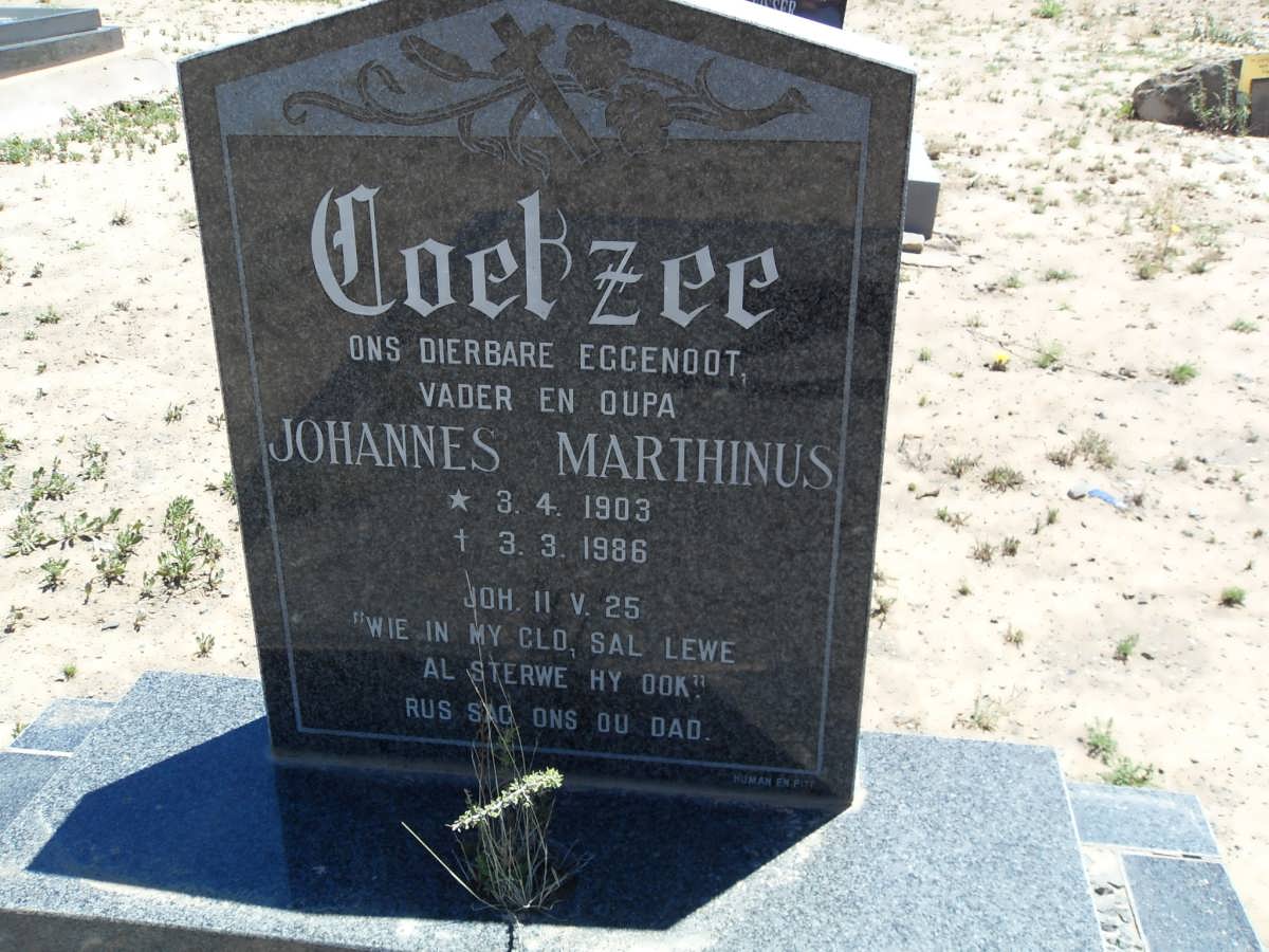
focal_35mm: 35
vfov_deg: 40.7
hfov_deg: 52.6
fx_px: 1283
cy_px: 476
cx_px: 634
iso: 80
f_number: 3.5
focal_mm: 6.3
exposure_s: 1/350
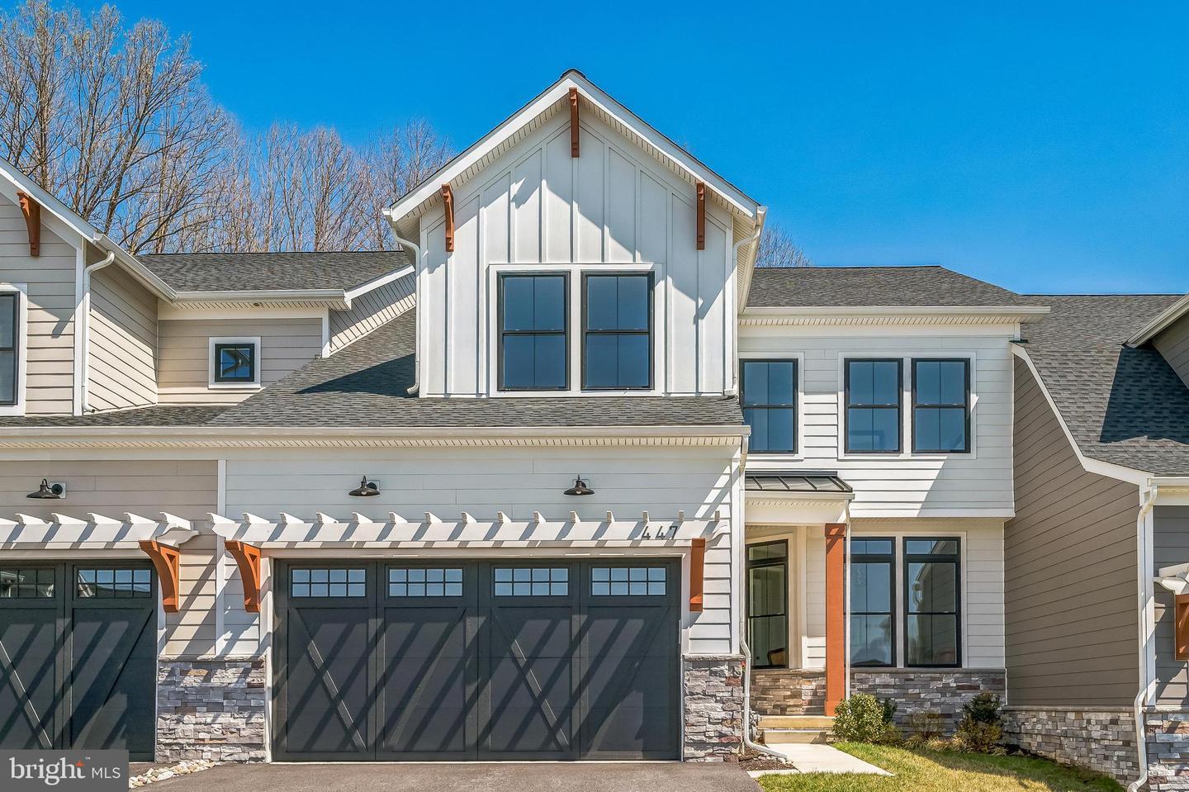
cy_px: 396
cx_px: 594
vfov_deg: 38.9
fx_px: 1122
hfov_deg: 55.8
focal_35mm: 34
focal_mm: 34
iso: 640
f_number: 10
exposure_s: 1/800
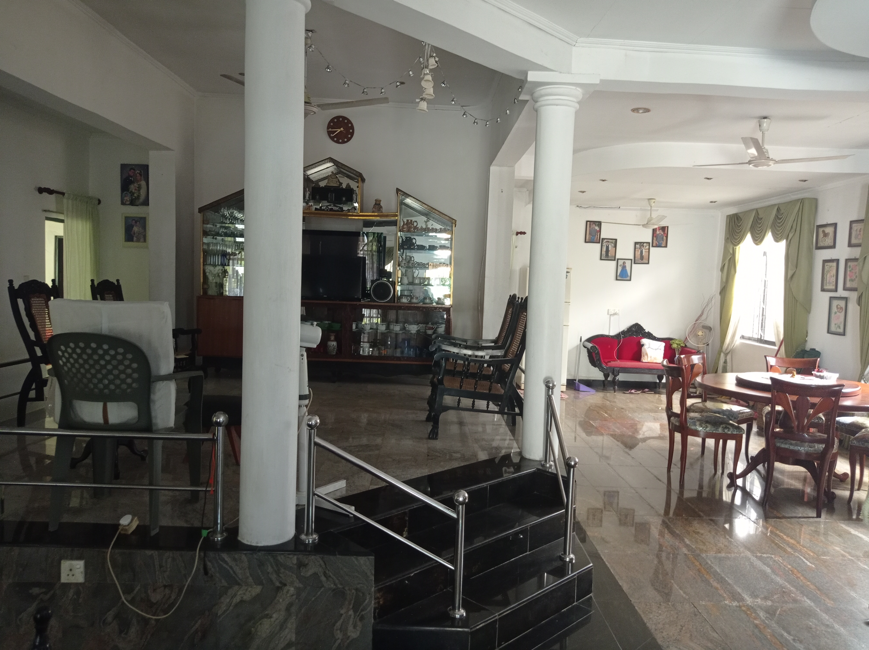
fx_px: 702
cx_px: 434
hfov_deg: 63.5
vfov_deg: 49.7
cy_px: 325
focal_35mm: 28
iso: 438
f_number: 1.79
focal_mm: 4.74
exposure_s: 1/25
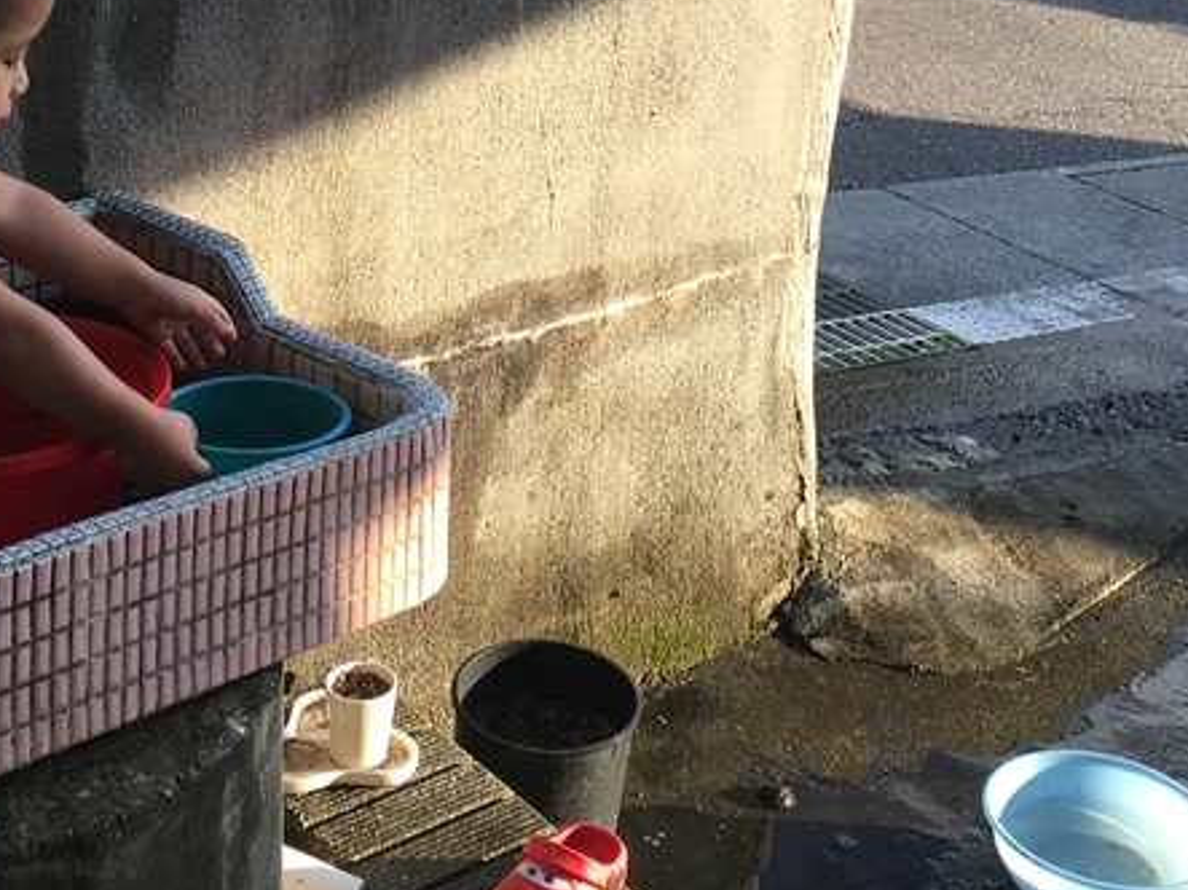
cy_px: -86
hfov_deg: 29.0
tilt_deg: -15.2
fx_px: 2299
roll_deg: -4.3
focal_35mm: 67
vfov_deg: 20.9
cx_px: 566
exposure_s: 1/176
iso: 25
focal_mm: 4.15
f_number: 2.2
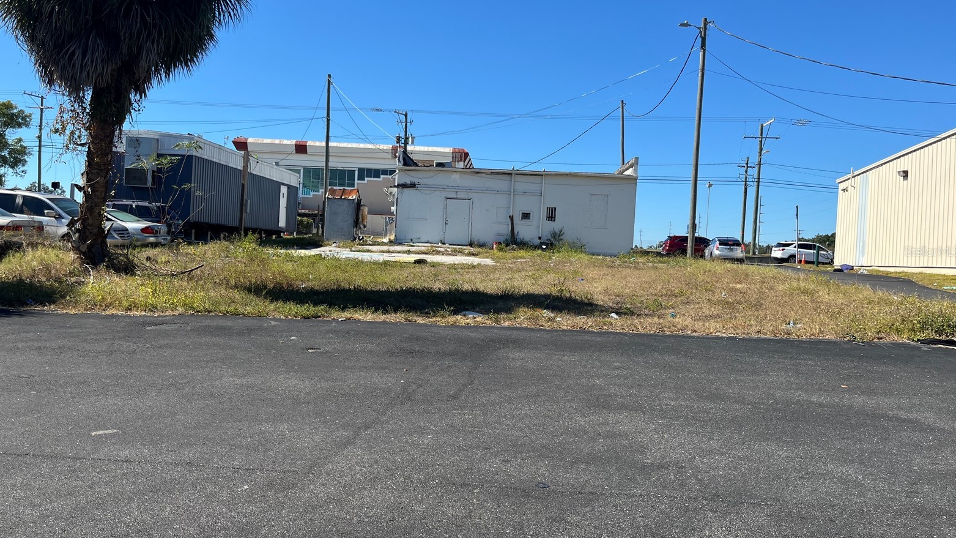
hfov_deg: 66.1
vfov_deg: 40.2
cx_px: 473
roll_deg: -2.1
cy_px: 251
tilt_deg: -1.8
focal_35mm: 29
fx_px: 735
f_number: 1.6
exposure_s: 1/3135
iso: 50
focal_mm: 5.1
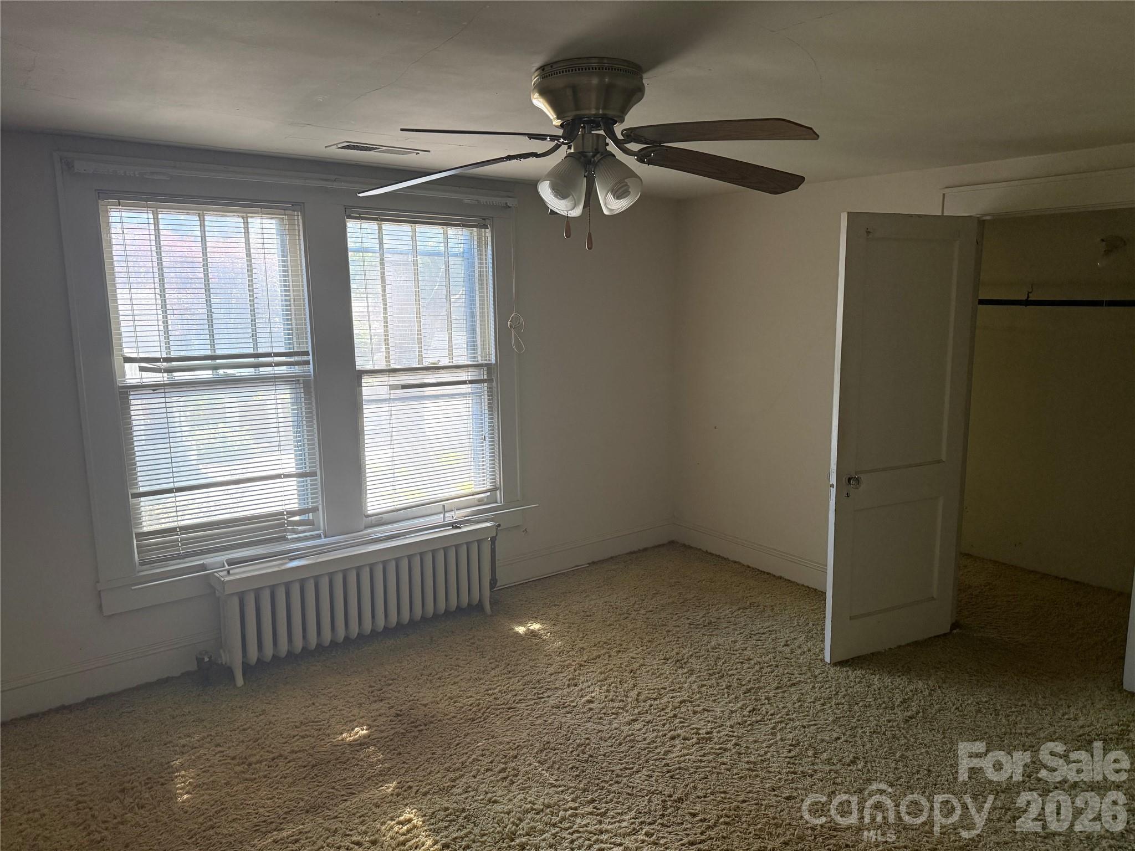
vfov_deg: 56.8
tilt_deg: -9.0
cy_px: 426
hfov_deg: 71.6
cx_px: 568
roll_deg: +0.3
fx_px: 787
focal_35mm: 24
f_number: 1.78
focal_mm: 6.76
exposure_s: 1/60
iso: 250
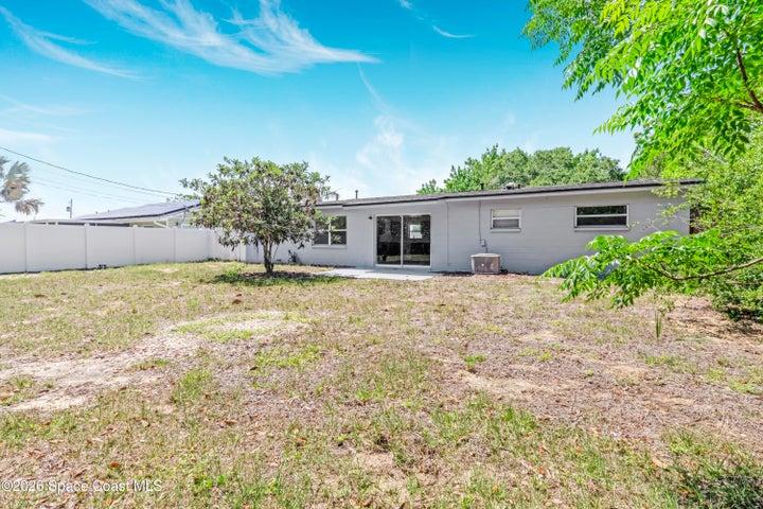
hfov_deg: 95.0
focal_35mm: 16
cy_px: 254
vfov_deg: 72.1
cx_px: 382
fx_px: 350
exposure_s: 1/4000
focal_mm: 11
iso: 250
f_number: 9
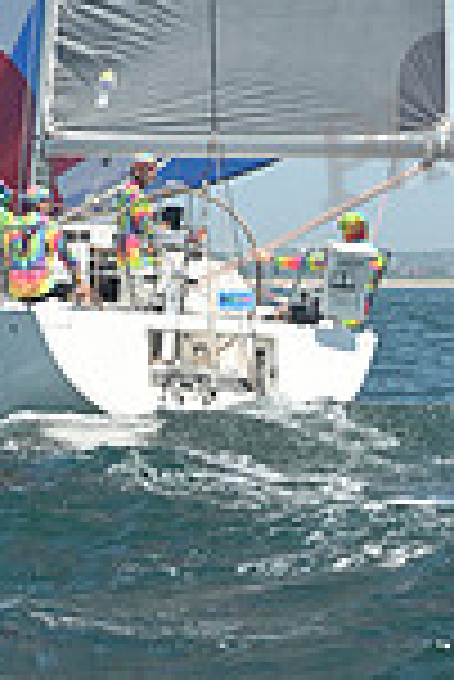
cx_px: 83
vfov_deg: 7.4
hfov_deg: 5.1
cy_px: -536
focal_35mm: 269
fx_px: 5077
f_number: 8
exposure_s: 1/1000
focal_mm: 70
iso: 320
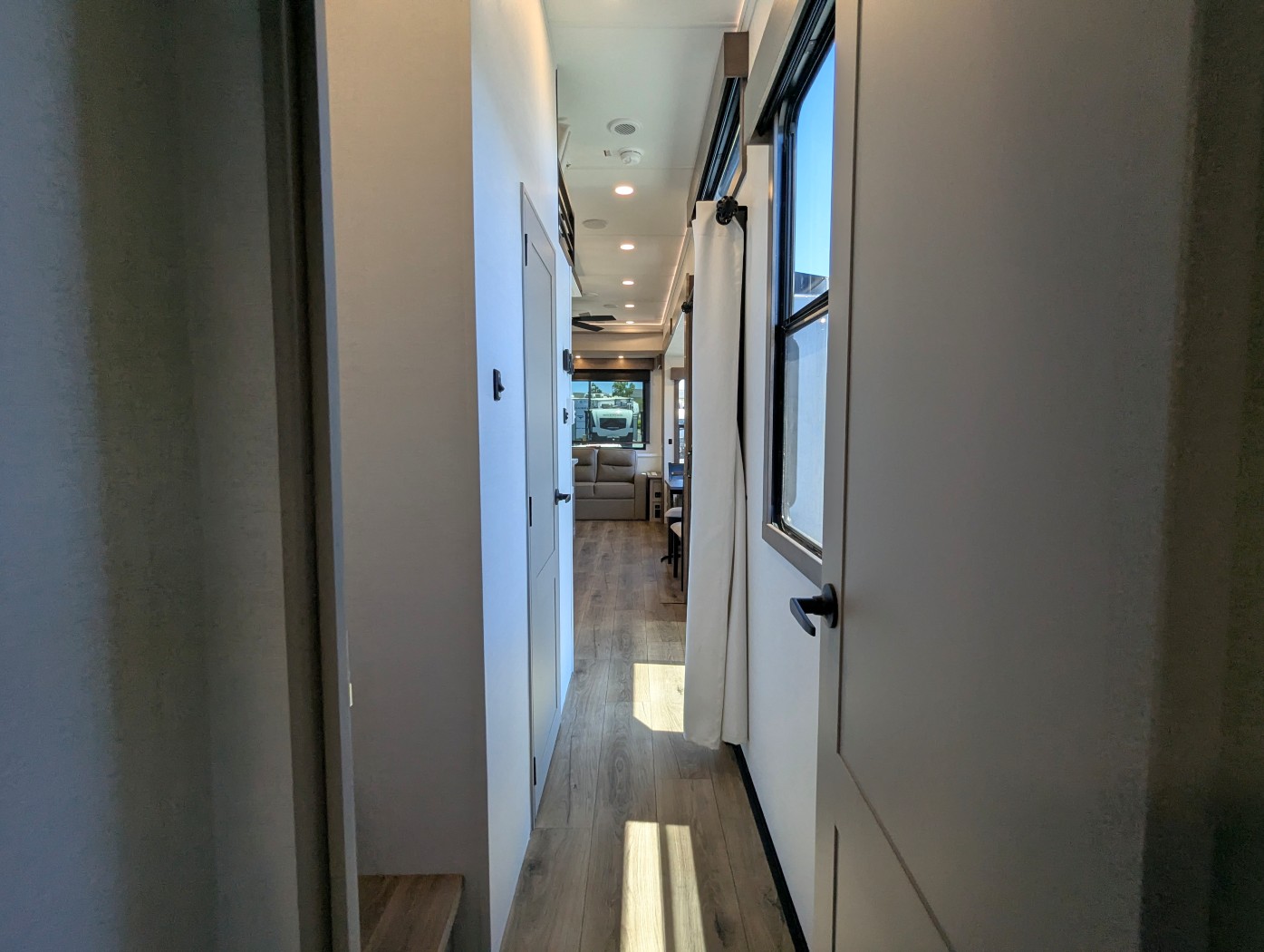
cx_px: 632
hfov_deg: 94.4
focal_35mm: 16
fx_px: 585
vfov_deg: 78.2
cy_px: 476
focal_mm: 2.35
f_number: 2.2
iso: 152
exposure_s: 1/167
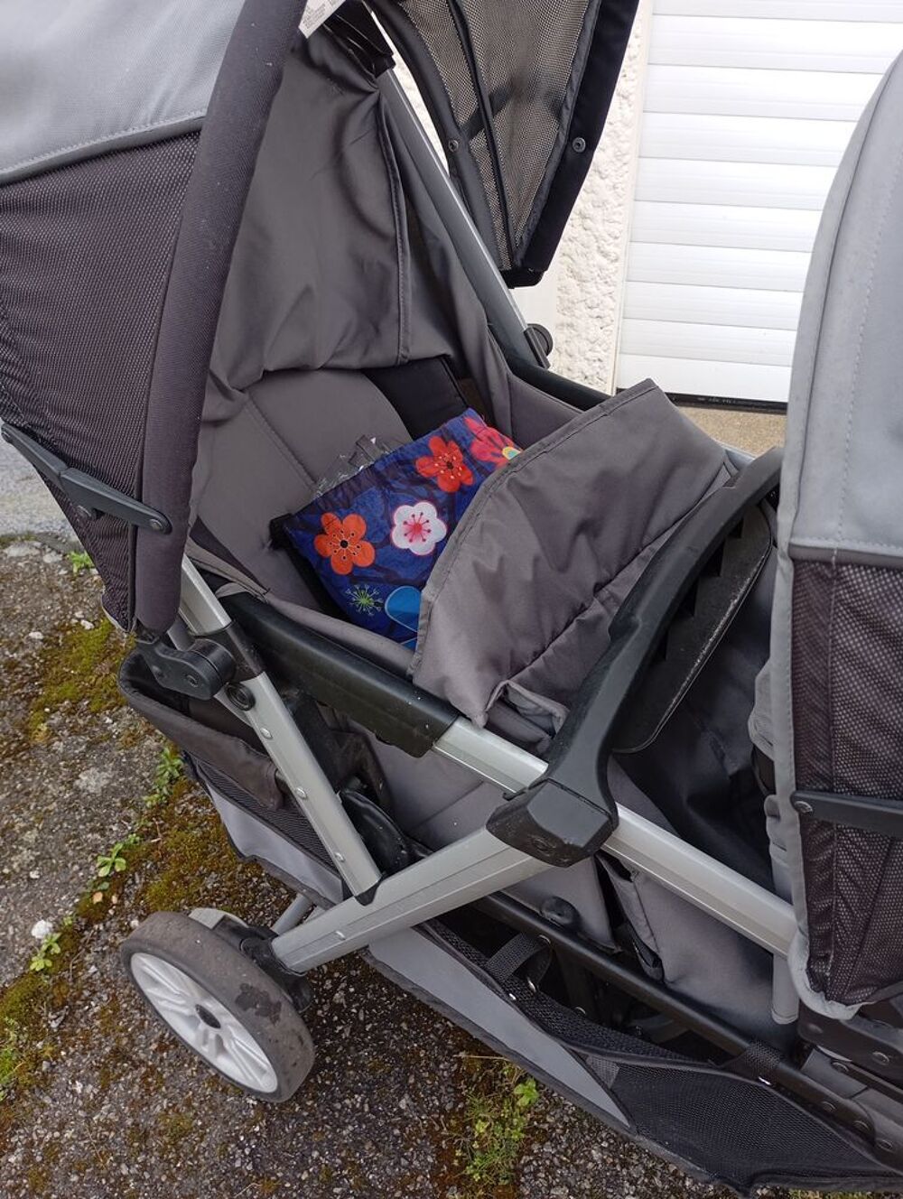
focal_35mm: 28
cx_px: 452
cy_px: 600
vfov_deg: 63.4
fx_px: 971
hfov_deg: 49.9
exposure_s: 1/100
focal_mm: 4.27
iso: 160
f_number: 1.8
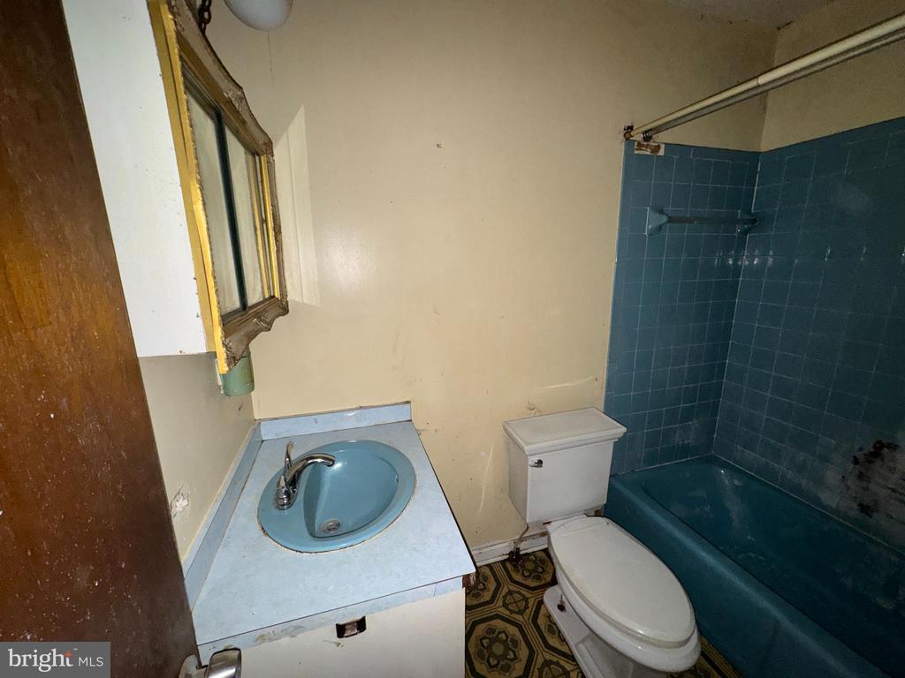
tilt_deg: -13.9
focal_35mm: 14
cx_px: 452
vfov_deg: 85.7
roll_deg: +0.6
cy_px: 339
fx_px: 366
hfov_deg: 102.1
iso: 125
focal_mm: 2.22
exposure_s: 1/30
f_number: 2.2
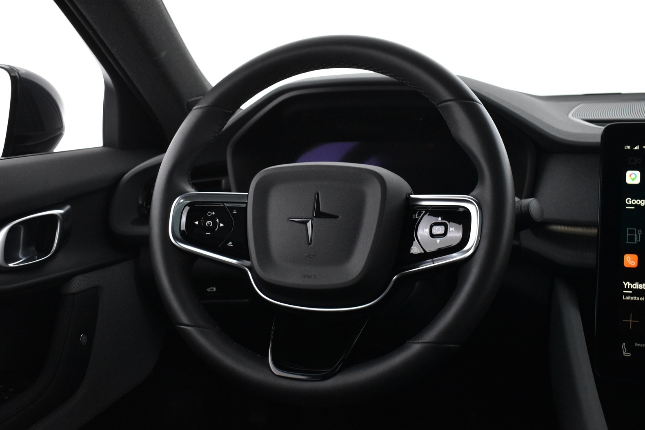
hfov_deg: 46.9
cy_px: 211
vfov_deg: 32.3
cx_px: 317
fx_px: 744
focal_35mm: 42
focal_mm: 27
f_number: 4
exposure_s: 1/40
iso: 3200
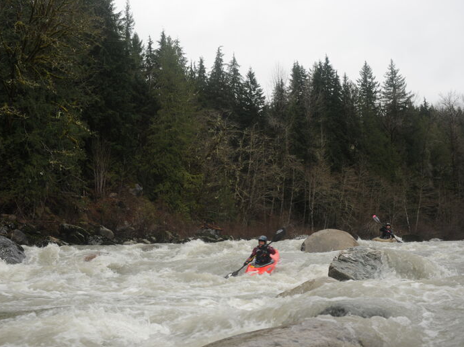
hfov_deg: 47.9
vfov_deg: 36.8
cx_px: 219
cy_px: 172
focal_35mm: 39
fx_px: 523
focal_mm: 35
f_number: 5.6
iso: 320
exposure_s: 1/125
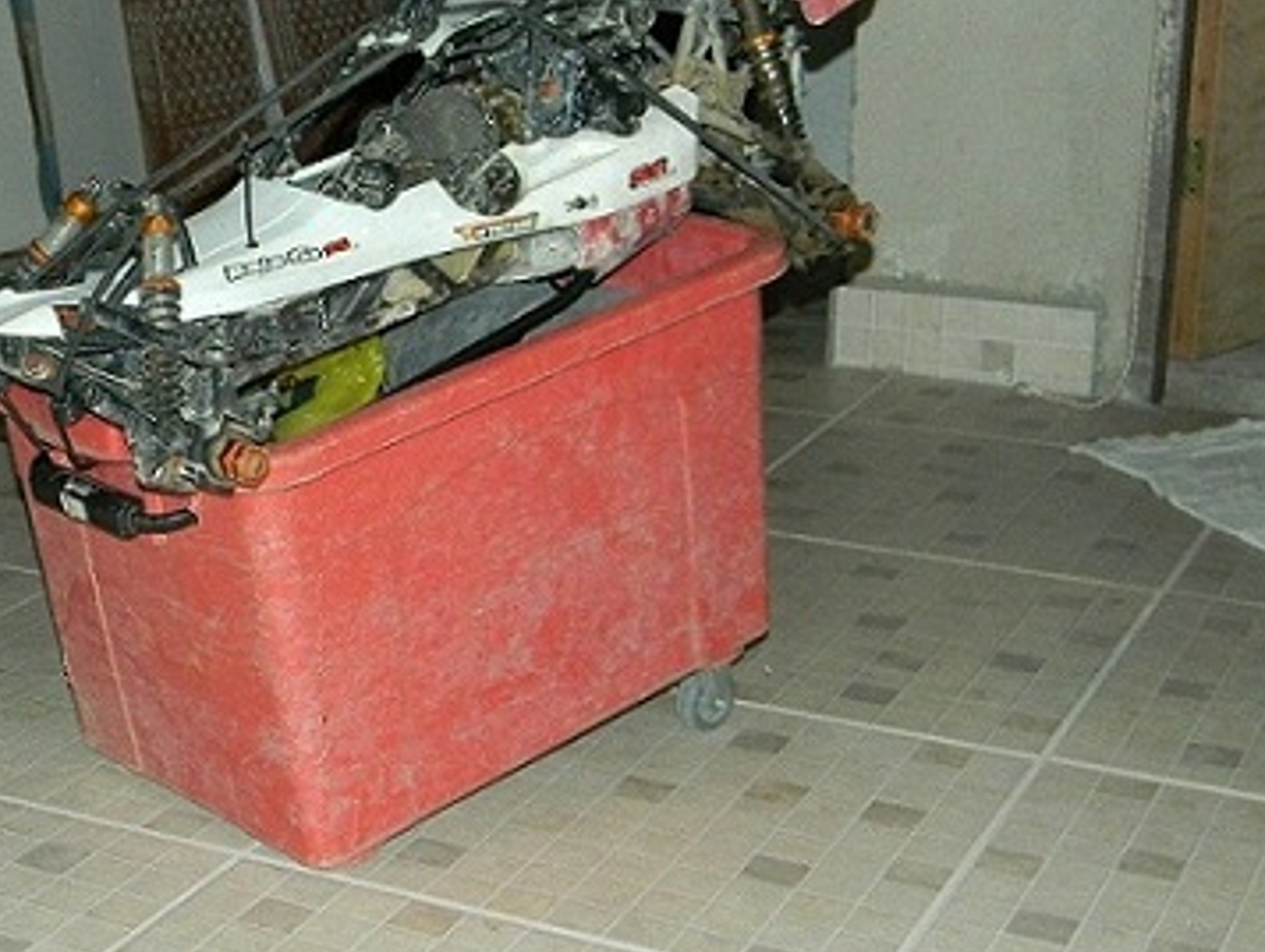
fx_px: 2453
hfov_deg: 28.5
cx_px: 322
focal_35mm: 67
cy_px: 476
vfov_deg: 22.0
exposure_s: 1/30
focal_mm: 7.3
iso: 200
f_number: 3.8
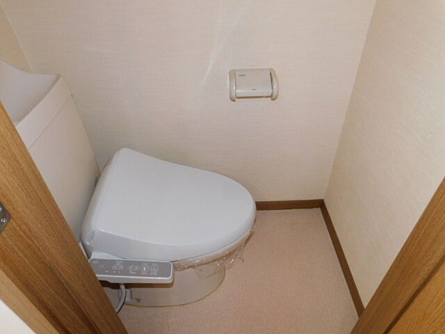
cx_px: 222
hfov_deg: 73.9
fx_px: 296
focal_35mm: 23
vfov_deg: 58.9
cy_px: 167
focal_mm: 4
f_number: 3
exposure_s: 1/30
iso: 200
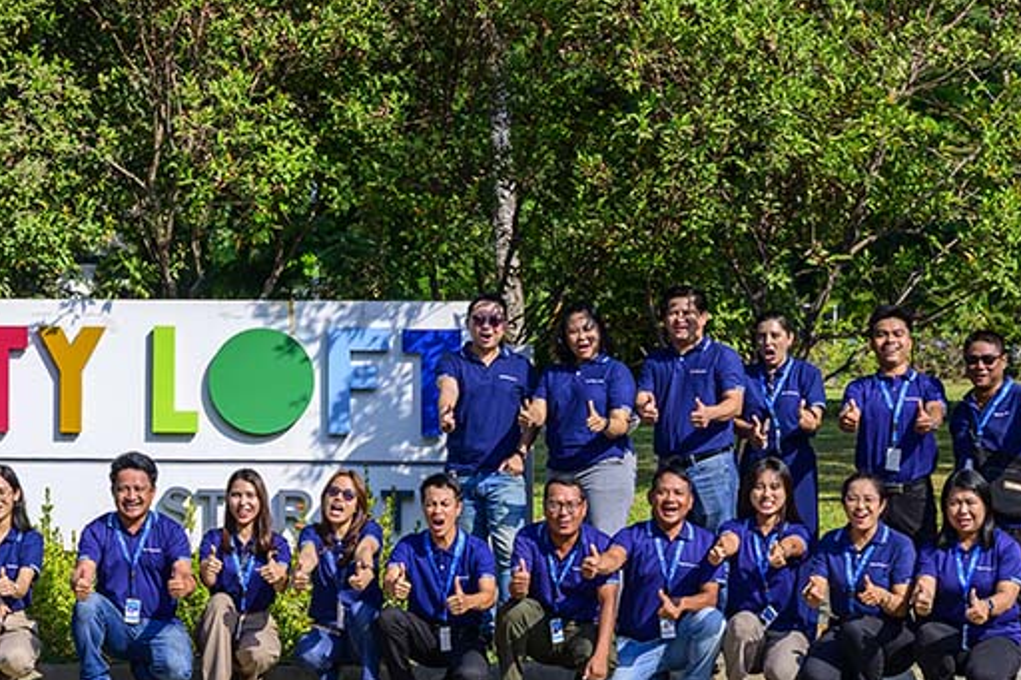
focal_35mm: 90
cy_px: 209
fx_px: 2552
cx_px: 191
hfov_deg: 22.3
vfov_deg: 15.1
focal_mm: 48
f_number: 9
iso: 90
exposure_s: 1/250
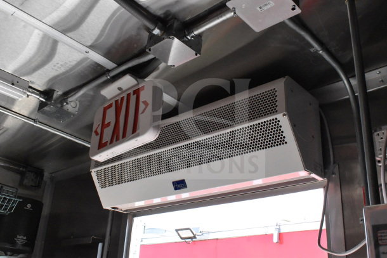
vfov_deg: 35.5
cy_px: 129
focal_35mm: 38
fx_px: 403
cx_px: 194
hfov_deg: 51.3
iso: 6400
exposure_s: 1/800
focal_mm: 25
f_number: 14
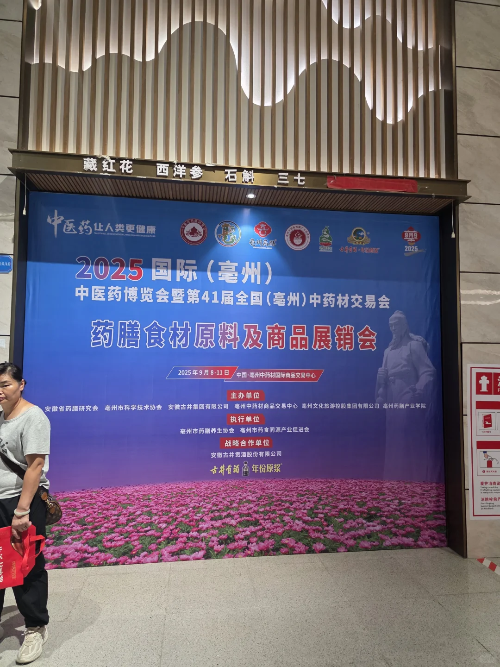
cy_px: 334
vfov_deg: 73.9
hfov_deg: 58.9
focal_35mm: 23
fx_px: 443
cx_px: 250
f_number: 1.7
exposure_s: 1/100
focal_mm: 6.3
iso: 400
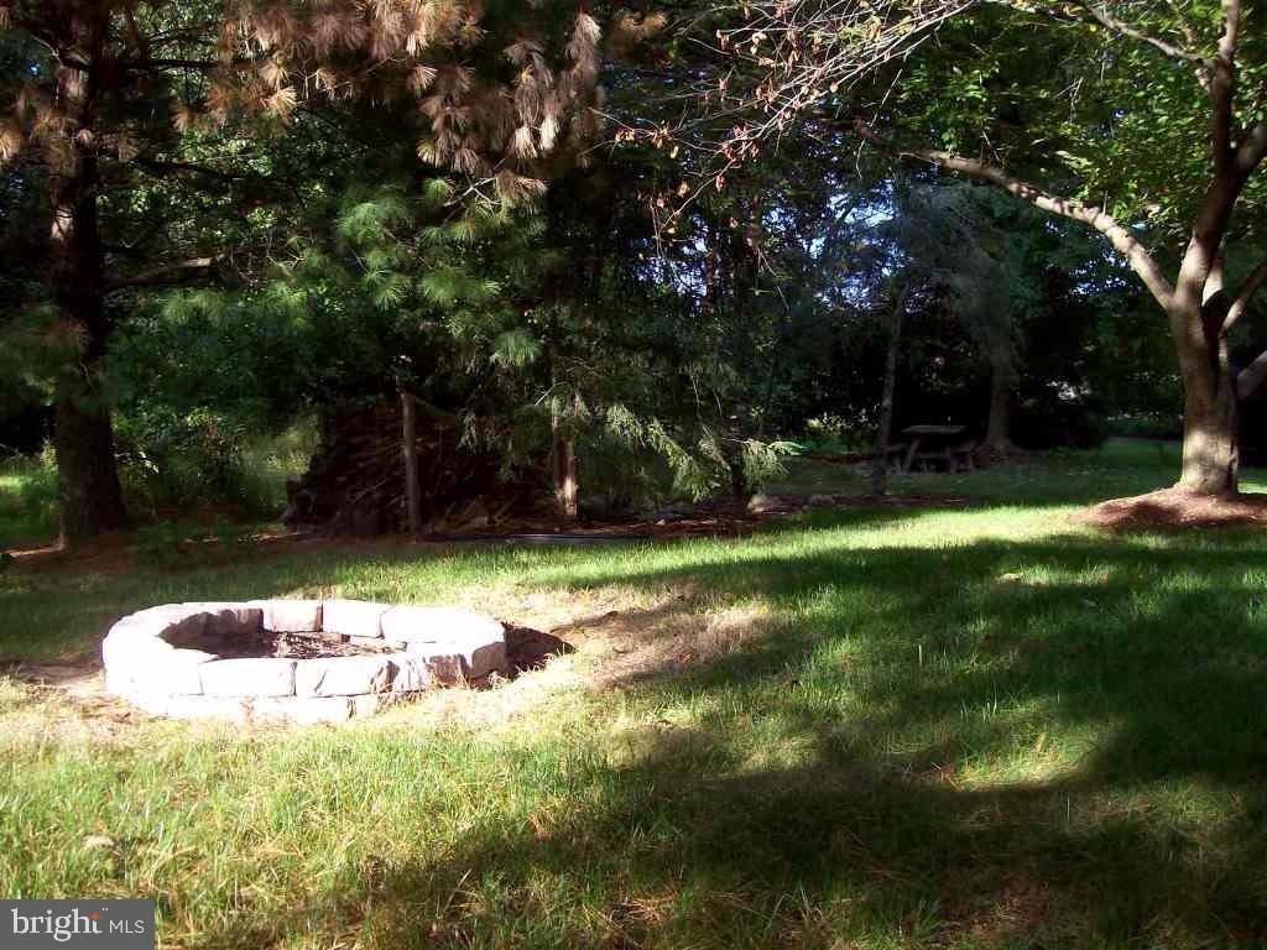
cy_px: 475
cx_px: 634
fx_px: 1318
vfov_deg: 39.7
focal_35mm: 36
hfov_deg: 51.4
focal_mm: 6
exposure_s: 1/198
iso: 80
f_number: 2.7
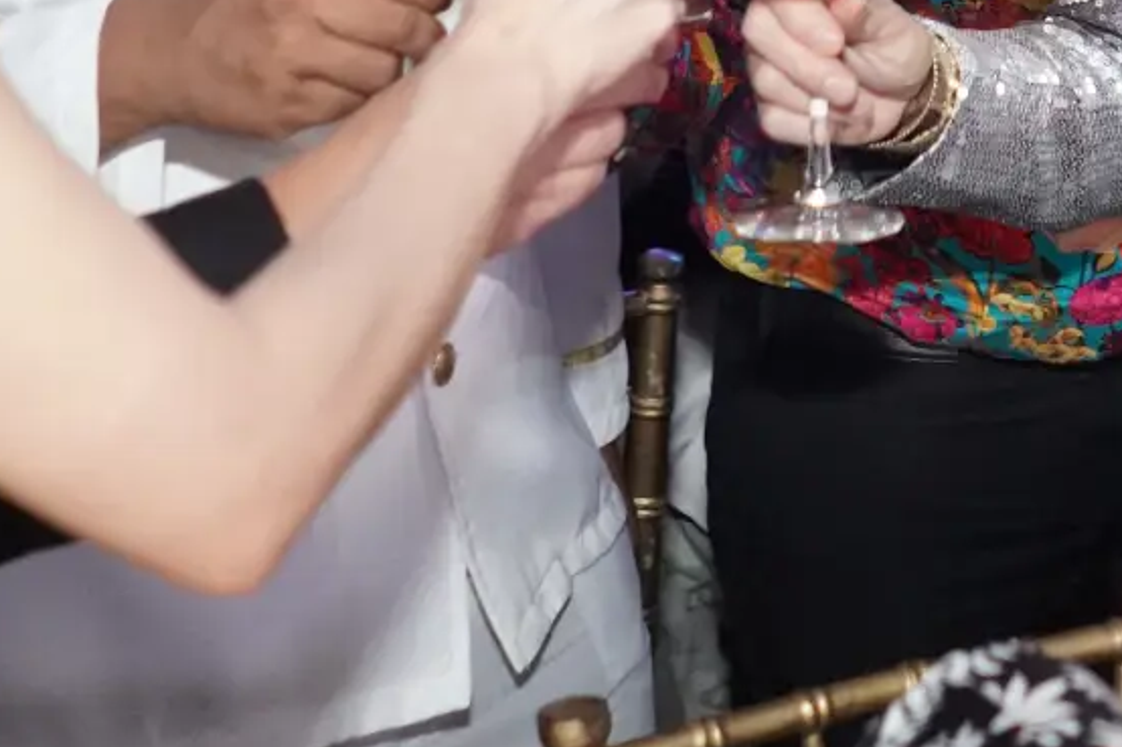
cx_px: 998
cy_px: -466
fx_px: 3022
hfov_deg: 20.6
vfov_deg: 13.1
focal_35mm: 97
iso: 6400
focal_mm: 28
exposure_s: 1/100
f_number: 2
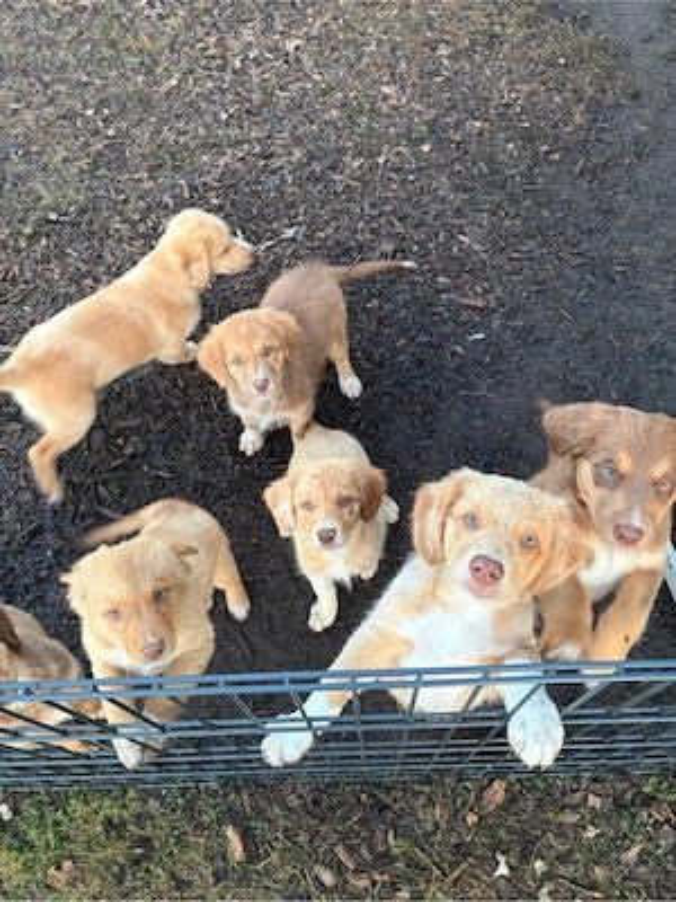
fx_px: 677
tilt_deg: -60.0
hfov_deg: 53.1
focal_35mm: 26
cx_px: 338
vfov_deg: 67.3
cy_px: 451
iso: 200
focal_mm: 5.96
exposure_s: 1/60
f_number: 1.6
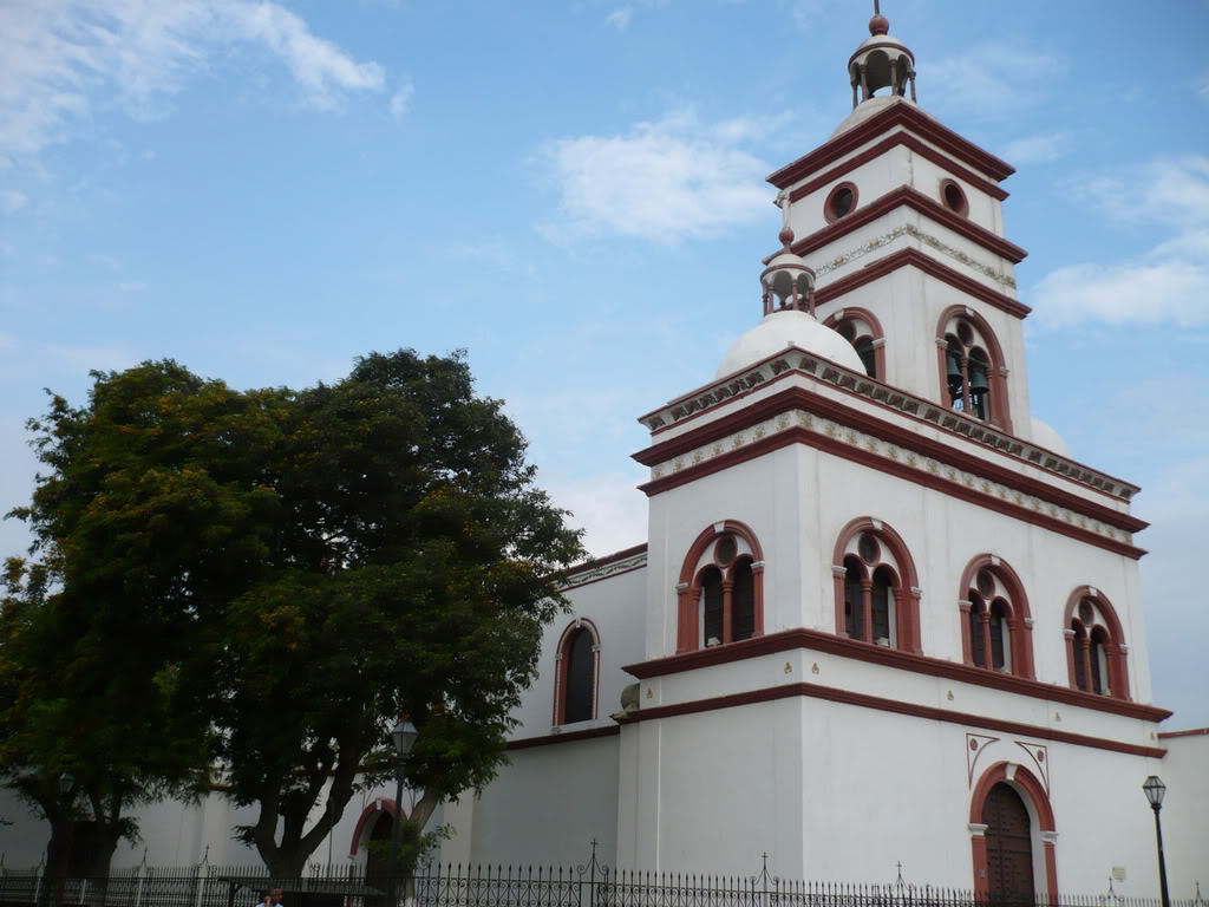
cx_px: 604
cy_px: 454
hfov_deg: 52.6
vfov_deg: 40.7
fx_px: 1222
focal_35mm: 35
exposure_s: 1/800
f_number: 2.8
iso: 100
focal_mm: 5.8
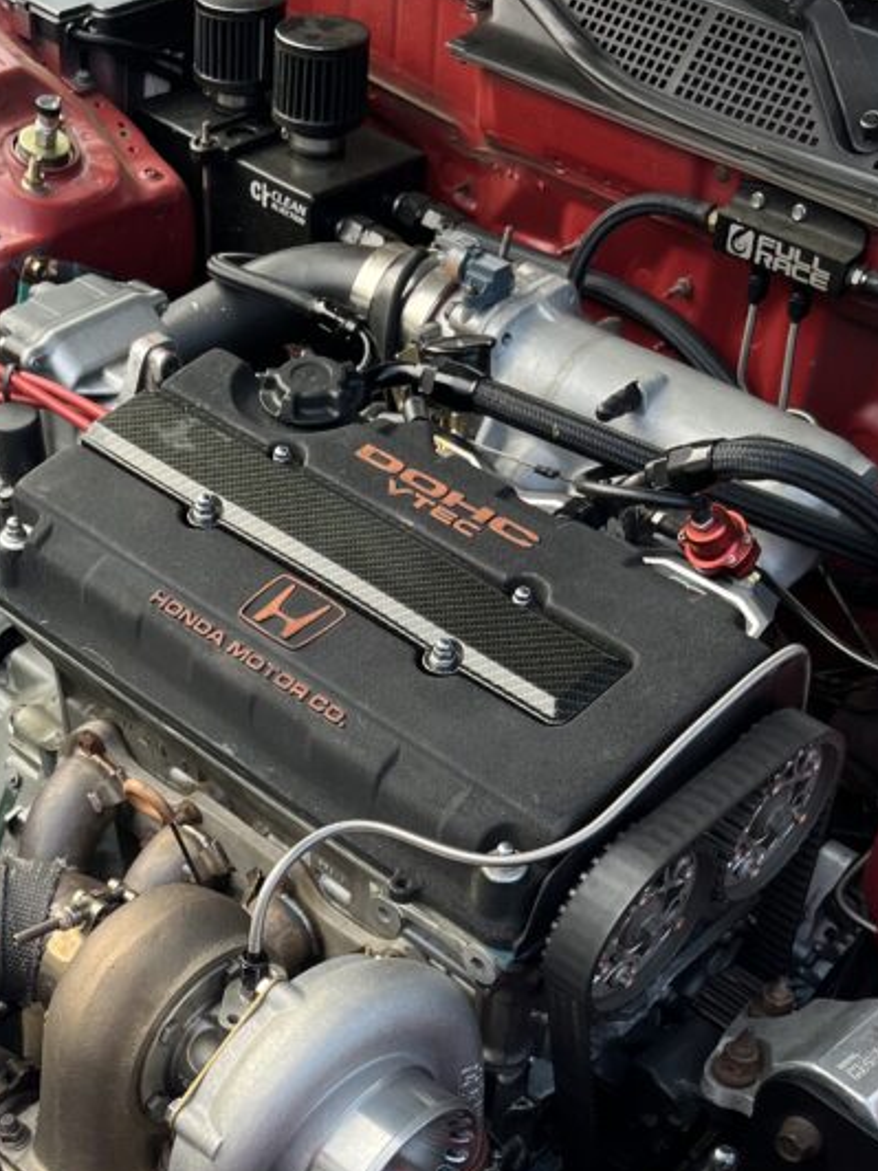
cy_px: 1096
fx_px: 1691
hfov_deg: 28.8
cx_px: 255
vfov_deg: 35.5
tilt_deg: -53.1
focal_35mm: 50
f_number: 1.6
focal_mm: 5.1
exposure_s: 1/269
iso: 40
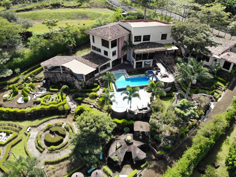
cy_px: 88
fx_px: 164
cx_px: 118
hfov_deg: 71.6
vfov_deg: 56.8
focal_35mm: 24
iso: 100
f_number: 2.8
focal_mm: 4.5
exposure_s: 1/249
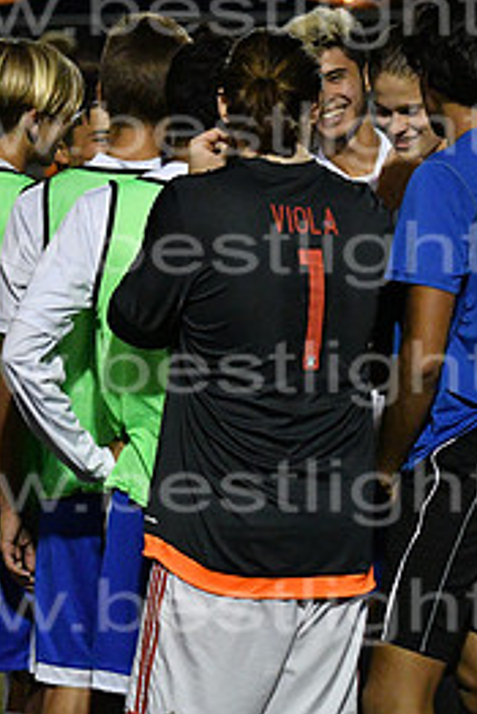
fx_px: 5599
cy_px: 195
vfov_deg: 7.3
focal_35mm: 282
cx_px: 455
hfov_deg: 4.9
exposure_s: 1/1250
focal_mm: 85
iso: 6400
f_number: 4
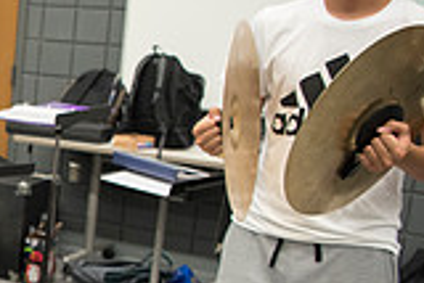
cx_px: -299
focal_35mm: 87
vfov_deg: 15.6
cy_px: 247
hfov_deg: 18.9
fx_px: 1026
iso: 1250
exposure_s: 1/160
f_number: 2.8
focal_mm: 24
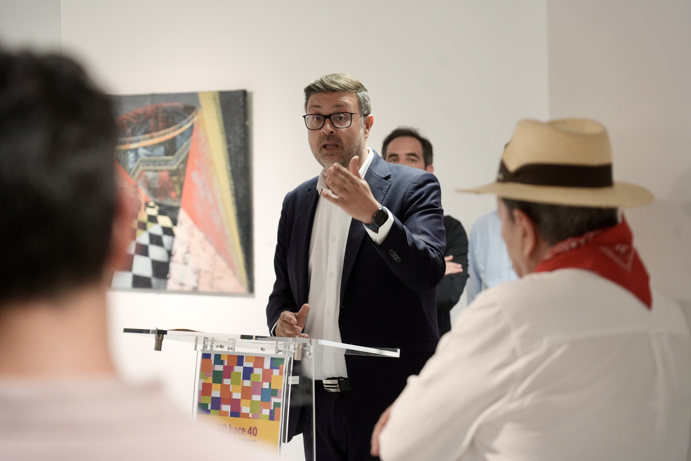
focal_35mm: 105
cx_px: 346
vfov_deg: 13.0
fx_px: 2015
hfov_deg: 19.5
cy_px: 230
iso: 4000
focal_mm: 105
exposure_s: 1/160
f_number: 4
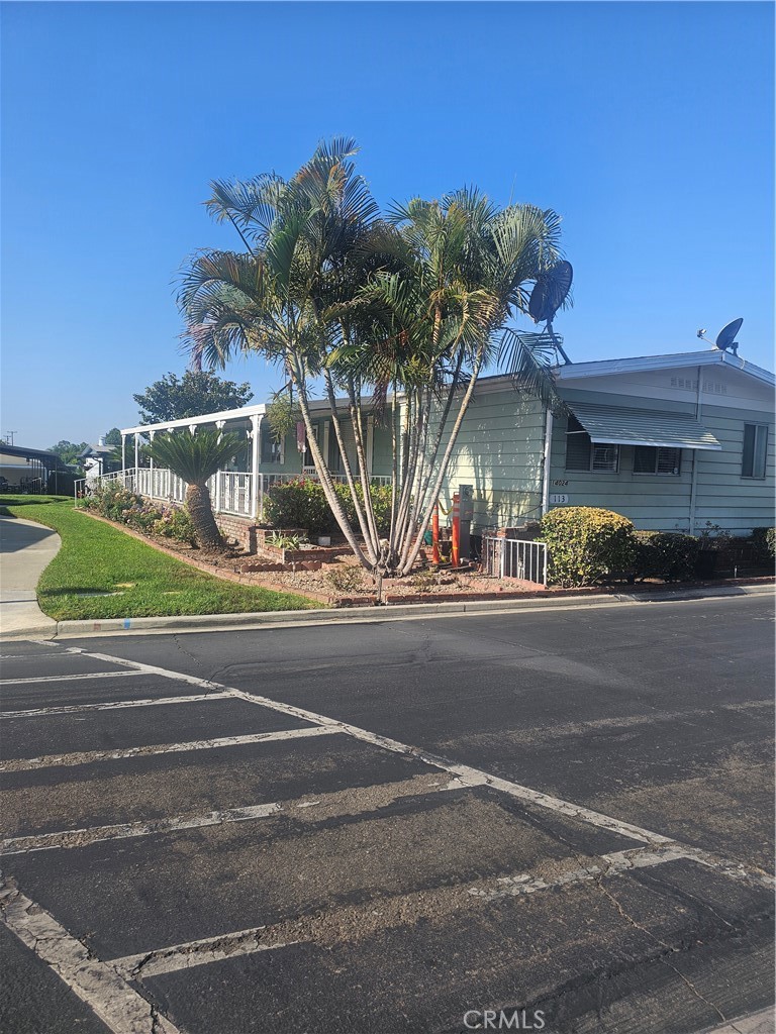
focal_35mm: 23
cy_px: 517
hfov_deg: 58.9
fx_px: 687
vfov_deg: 73.9
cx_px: 388
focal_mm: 6.3
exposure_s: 1/531
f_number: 1.7
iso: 10
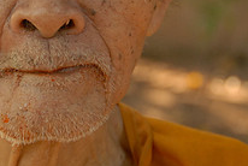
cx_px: 31
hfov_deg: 8.6
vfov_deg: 5.8
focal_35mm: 237
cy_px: 10
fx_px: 1635
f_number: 4.8
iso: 400
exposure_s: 1/20
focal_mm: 56
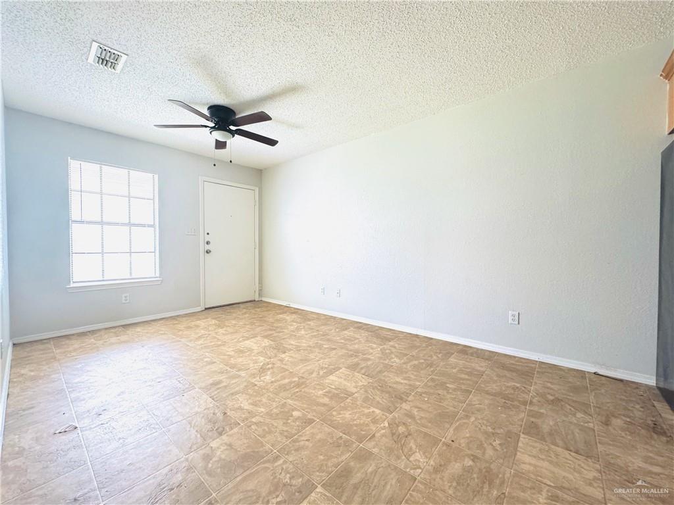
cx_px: 337
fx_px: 273
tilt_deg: -1.8
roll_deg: -0.3
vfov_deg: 85.7
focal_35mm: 14
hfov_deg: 102.1
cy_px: 252
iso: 400
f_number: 2.2
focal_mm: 2.22
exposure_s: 1/60
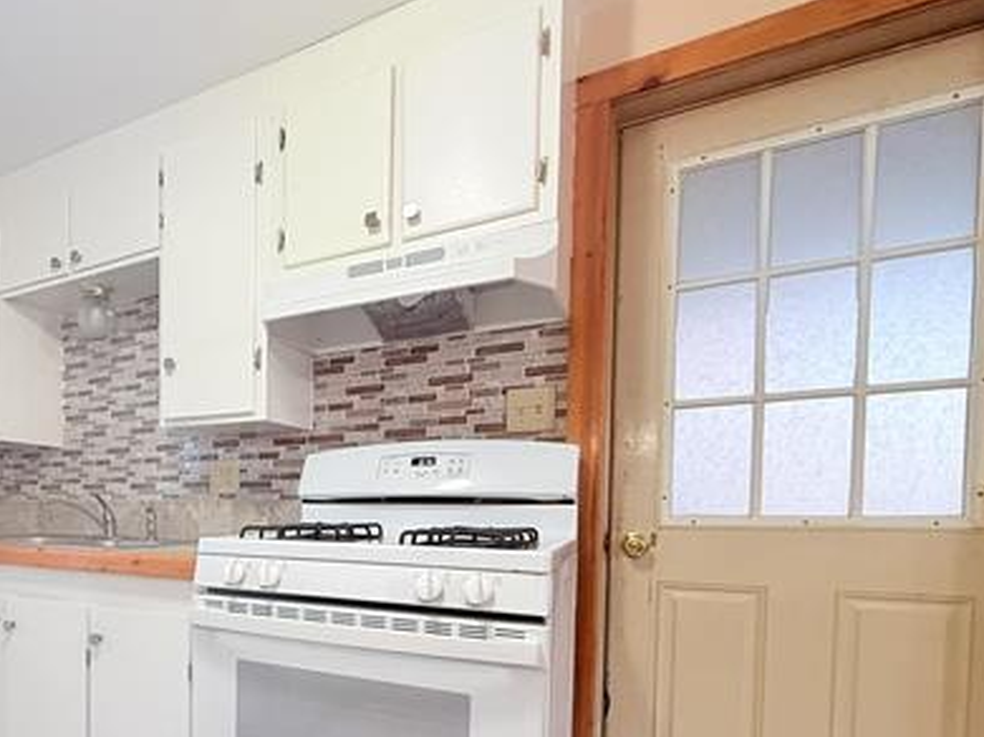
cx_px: 240
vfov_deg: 56.3
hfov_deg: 68.9
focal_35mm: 23
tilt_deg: -3.4
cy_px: 540
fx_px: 653
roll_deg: -0.9
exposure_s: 1/120
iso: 250
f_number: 2.2
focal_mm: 2.22
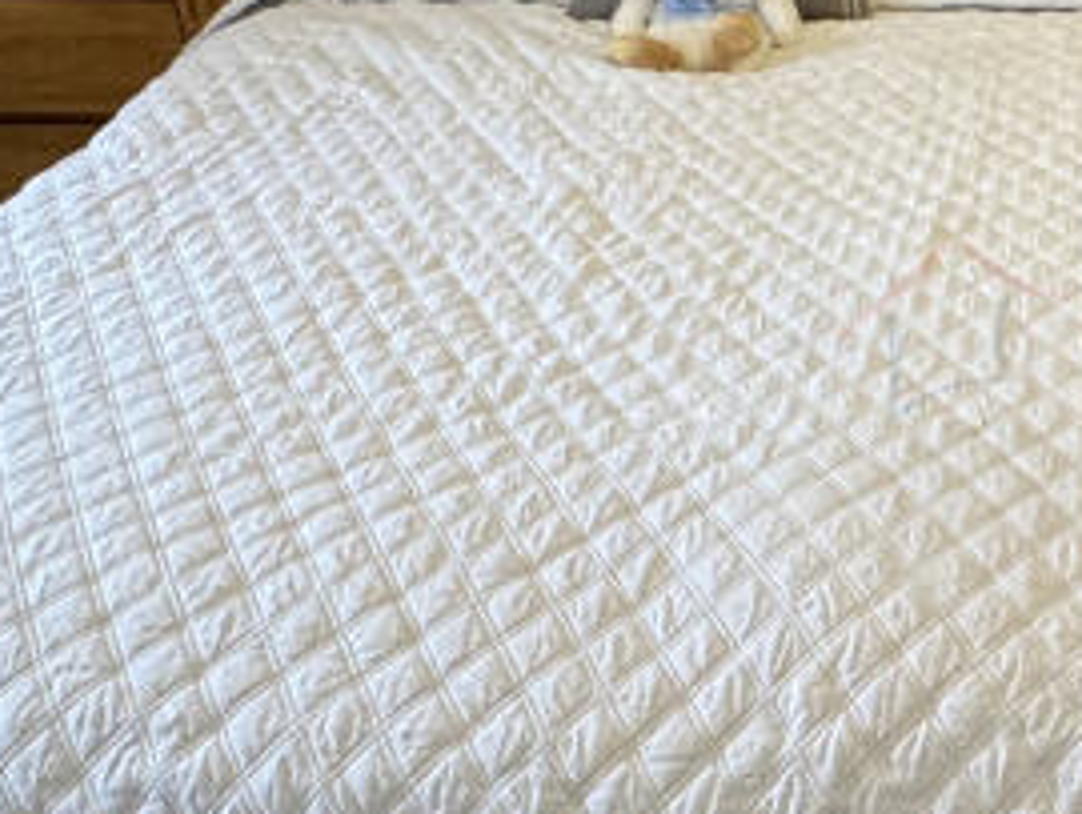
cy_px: 329
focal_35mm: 53
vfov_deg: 27.5
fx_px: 1658
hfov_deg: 33.6
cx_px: 1038
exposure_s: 1/99
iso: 250
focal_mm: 2.22
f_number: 2.2
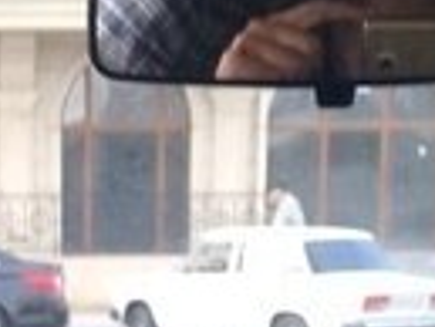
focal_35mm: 158
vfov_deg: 8.6
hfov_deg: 12.4
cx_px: 13
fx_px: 1987
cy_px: 780
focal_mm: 3.3
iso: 50
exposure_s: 1/33
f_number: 2.2
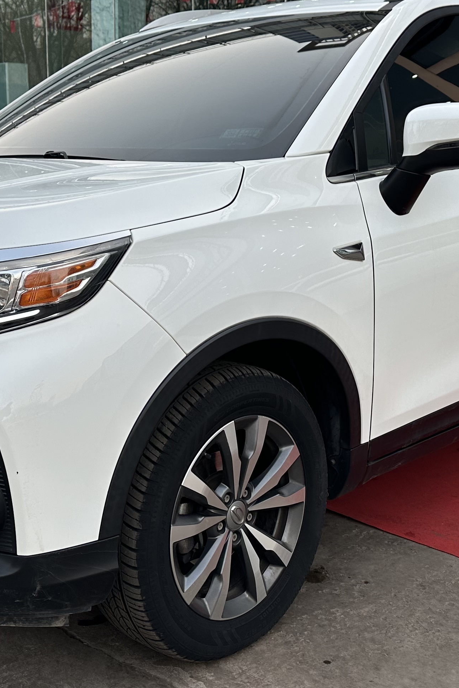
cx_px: 168
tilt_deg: -10.7
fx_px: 994
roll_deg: +0.0
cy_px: 328
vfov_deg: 38.2
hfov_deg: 25.9
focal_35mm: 52
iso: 80
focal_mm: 6.86
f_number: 1.78
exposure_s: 1/305
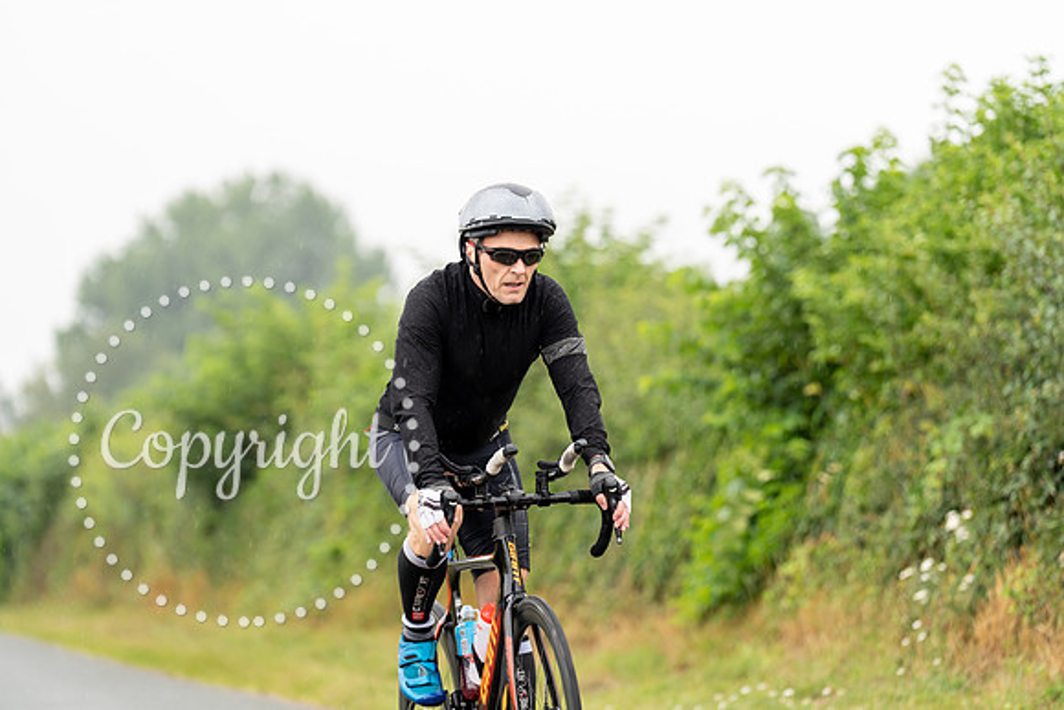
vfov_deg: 8.2
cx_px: 532
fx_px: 4937
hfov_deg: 12.3
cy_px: 355
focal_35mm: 167
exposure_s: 1/400
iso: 320
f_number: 3.2
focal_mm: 167
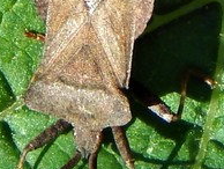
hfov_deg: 2.5
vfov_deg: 1.9
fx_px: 5183
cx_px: 109
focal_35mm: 800
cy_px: -86
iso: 125
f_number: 5.3
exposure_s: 1/200
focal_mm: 32.8
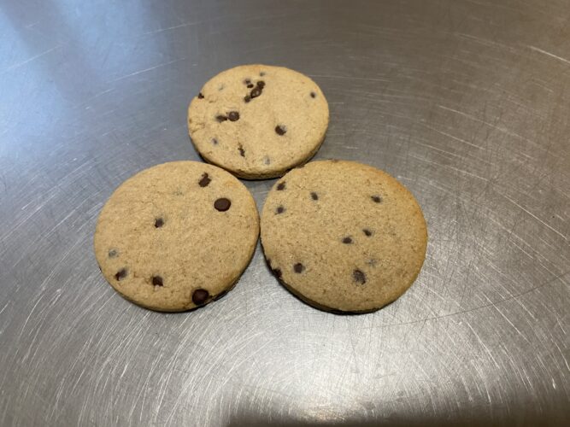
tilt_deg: -62.8
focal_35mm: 26
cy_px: 214
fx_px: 428
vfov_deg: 53.0
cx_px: 285
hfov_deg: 67.3
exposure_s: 1/60
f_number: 1.8
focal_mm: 4.25
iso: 160
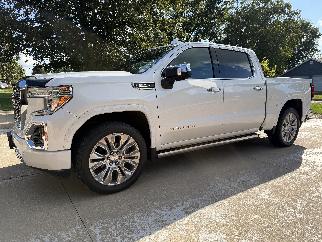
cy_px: 121
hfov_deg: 71.6
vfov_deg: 56.8
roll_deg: +0.2
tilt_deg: -8.6
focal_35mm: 24
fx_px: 223
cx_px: 161
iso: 80
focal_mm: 6.76
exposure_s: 1/2525
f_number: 1.78
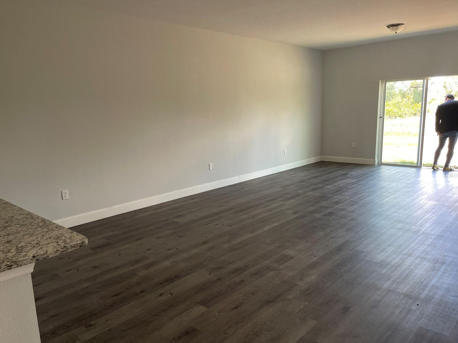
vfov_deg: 51.4
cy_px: 175
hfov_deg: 65.3
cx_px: 233
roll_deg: +1.7
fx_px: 357
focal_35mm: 27
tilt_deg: -12.1
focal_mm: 5.1
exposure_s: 1/113
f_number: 1.6
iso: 125
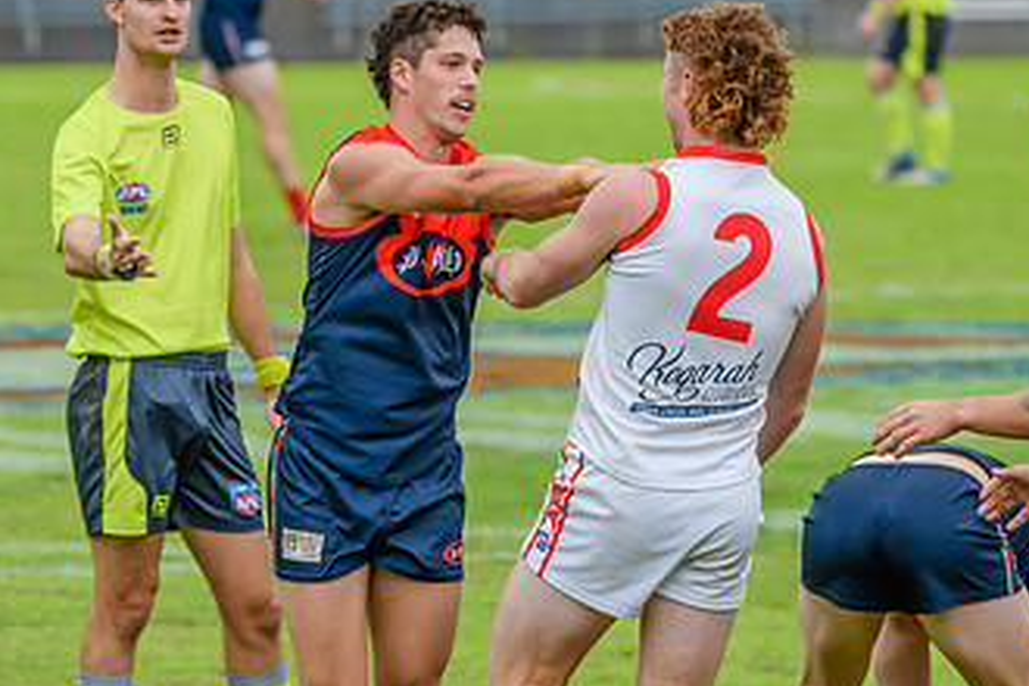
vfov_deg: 3.0
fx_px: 13062
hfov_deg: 4.5
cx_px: 521
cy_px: 457
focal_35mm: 457
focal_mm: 260
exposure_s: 1/2000
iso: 800
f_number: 7.1
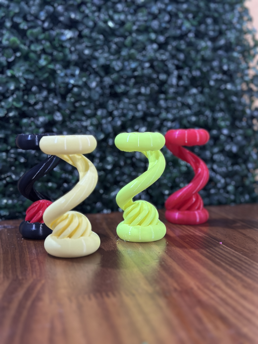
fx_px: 477
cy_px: 172
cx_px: 129
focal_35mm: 48
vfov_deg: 39.7
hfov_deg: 30.3
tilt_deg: -5.6
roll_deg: +0.7
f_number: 1.78
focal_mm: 6.86
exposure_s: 1/50
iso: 320
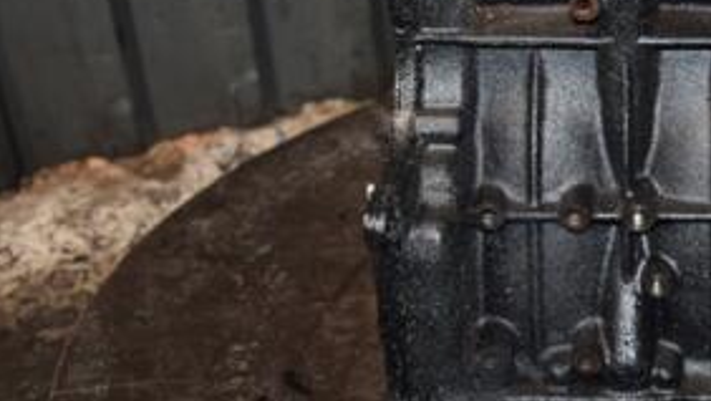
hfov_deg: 28.3
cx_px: 708
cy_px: 63
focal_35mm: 70
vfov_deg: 17.1
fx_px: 1323
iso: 800
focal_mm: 21
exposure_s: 1/60
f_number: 5
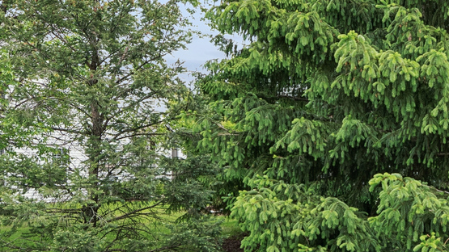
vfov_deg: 21.7
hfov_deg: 35.4
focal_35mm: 55
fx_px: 655
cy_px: 182
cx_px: 413
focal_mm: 12
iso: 250
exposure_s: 1/160
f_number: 8
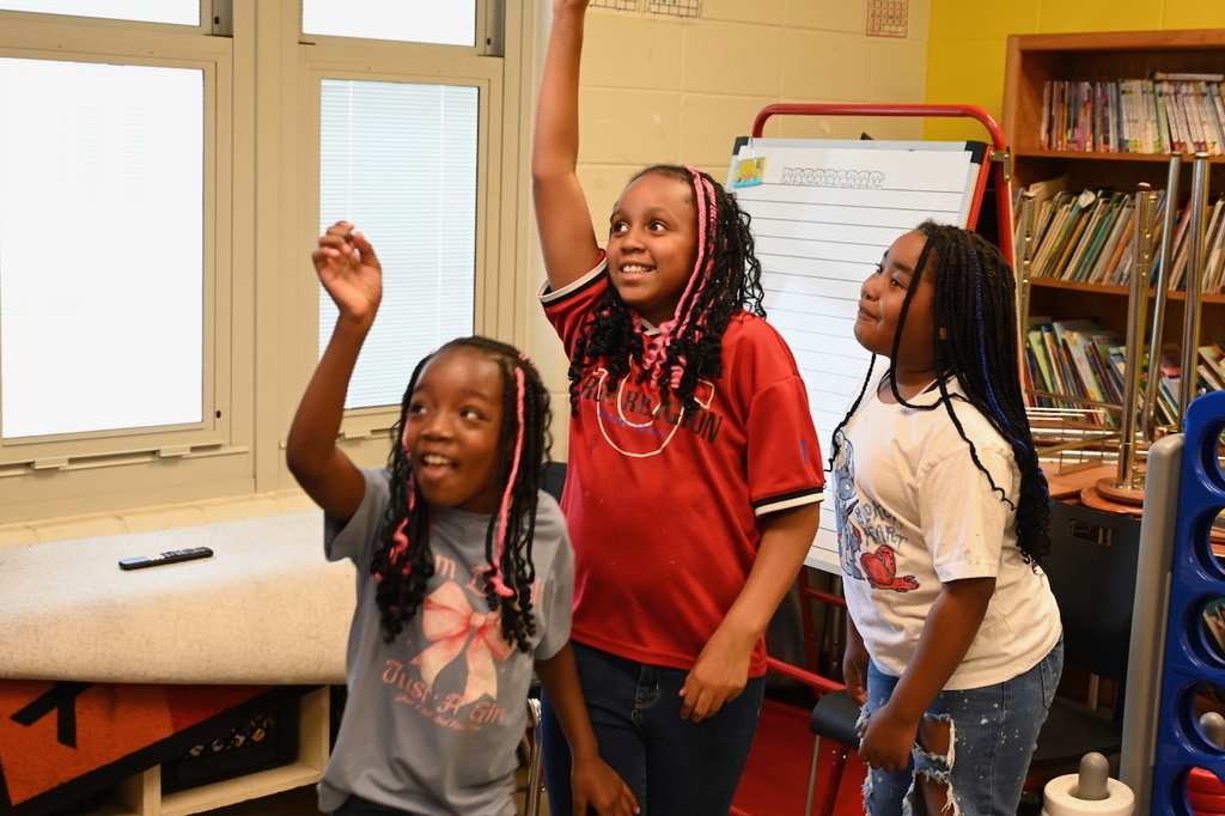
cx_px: 612
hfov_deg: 40.4
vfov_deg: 27.5
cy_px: 408
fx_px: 1667
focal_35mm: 49
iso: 6400
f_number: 4
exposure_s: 1/250
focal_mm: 49
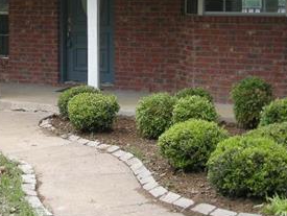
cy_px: 29
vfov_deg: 17.0
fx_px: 714
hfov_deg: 22.5
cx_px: 69
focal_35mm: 86
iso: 64
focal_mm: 7.9
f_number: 2.8
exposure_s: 1/98.6
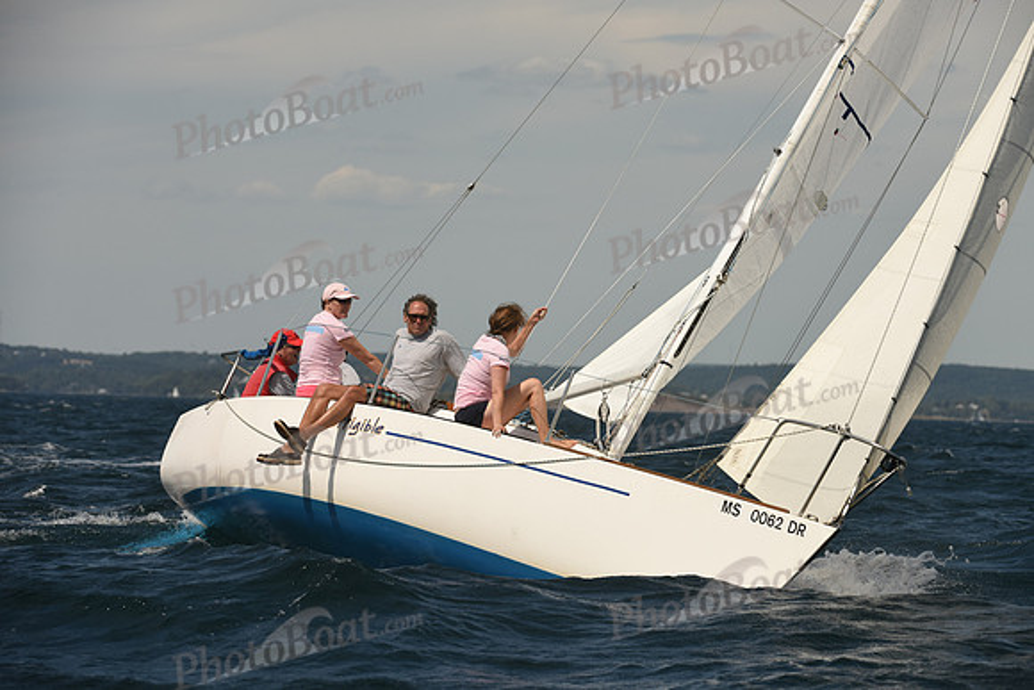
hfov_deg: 8.6
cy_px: 345
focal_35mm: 240
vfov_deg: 5.7
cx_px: 517
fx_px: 6895
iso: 250
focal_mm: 240
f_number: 8
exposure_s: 1/1000
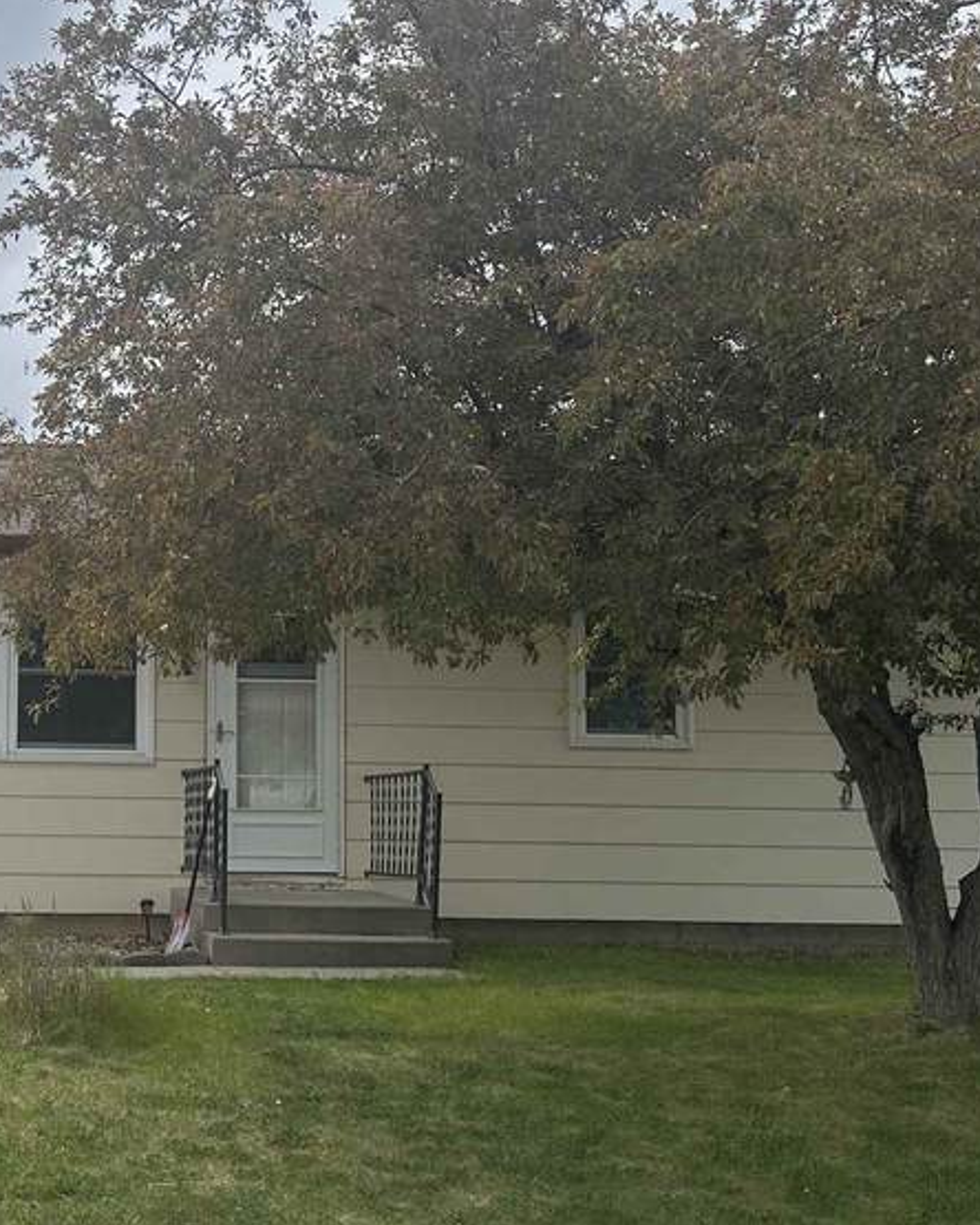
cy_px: 662
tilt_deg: +4.3
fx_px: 1958
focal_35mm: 54
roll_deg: -0.2
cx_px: 93
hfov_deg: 27.1
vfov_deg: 34.7
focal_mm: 6.86
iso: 80
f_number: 1.78
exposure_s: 1/4348
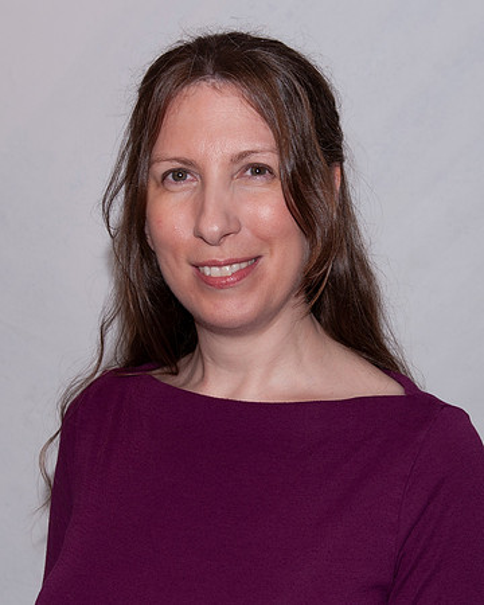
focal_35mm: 90
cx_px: 309
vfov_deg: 21.4
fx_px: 1603
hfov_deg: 17.1
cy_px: 359
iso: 100
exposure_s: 1/200
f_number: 5
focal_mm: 38
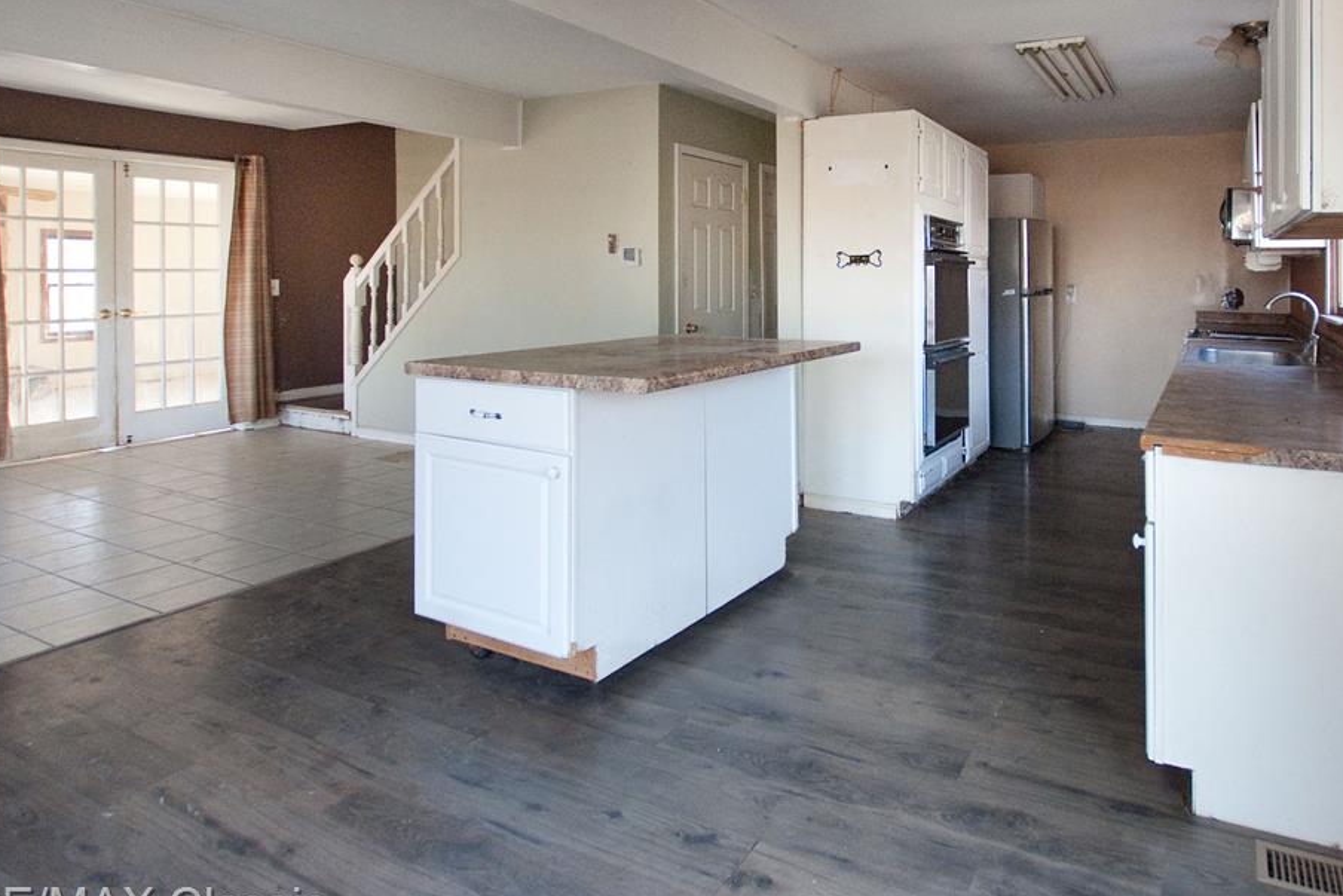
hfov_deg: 93.1
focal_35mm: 17
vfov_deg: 70.4
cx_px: 718
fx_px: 634
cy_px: 432
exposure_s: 1/160
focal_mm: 10
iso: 1250
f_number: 3.5
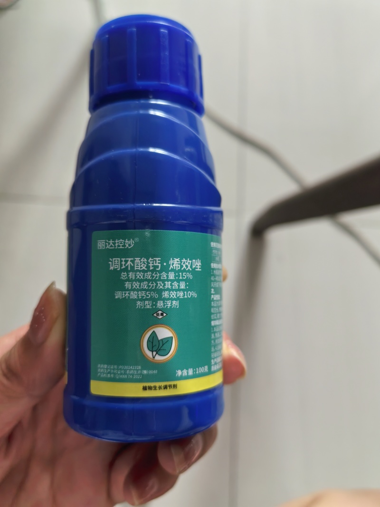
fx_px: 395
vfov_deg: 65.3
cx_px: 190
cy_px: 254
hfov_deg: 51.3
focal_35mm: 27
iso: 160
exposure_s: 1/33.1
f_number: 1.9
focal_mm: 5.52
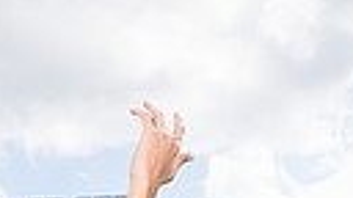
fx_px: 1310
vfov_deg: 7.5
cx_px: -33
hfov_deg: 15.0
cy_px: 616
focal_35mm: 140
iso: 125
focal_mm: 38
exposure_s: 1/400
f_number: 7.1
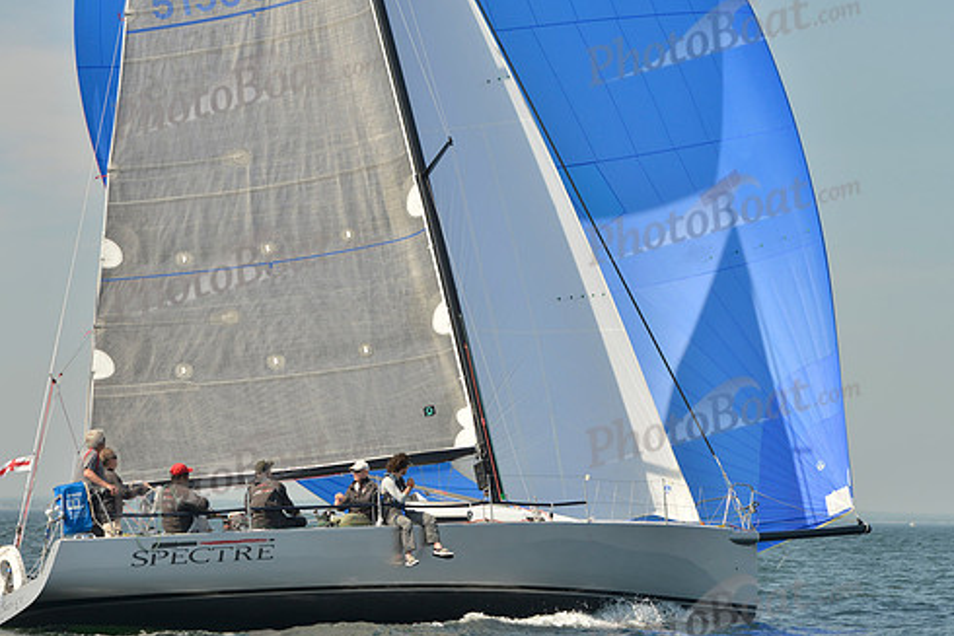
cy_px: 343
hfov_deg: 17.6
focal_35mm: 116
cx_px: 487
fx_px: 3075
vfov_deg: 11.8
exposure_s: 1/1250
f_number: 7.1
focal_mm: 98
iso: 200
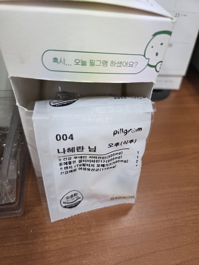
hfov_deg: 58.9
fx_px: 176
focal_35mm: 23
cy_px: 132
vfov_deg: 73.9
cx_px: 100
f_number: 1.8
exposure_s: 1/120
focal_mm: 5.4
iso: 250
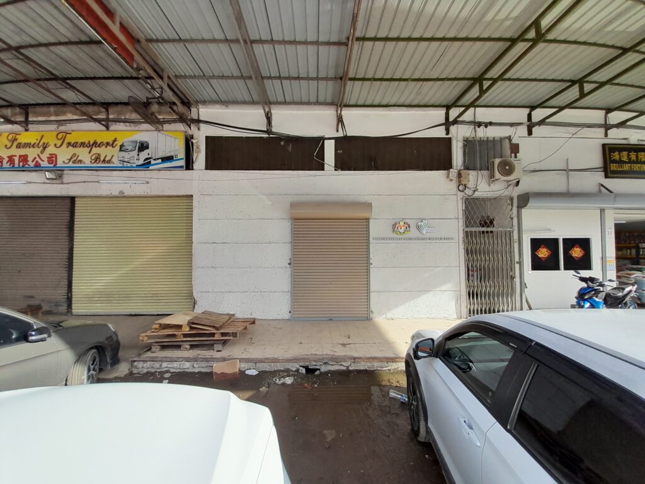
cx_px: 322
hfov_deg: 106.2
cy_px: 242
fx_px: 242
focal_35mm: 13
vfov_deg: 89.9
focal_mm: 1.13
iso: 40
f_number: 2.2
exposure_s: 1/405
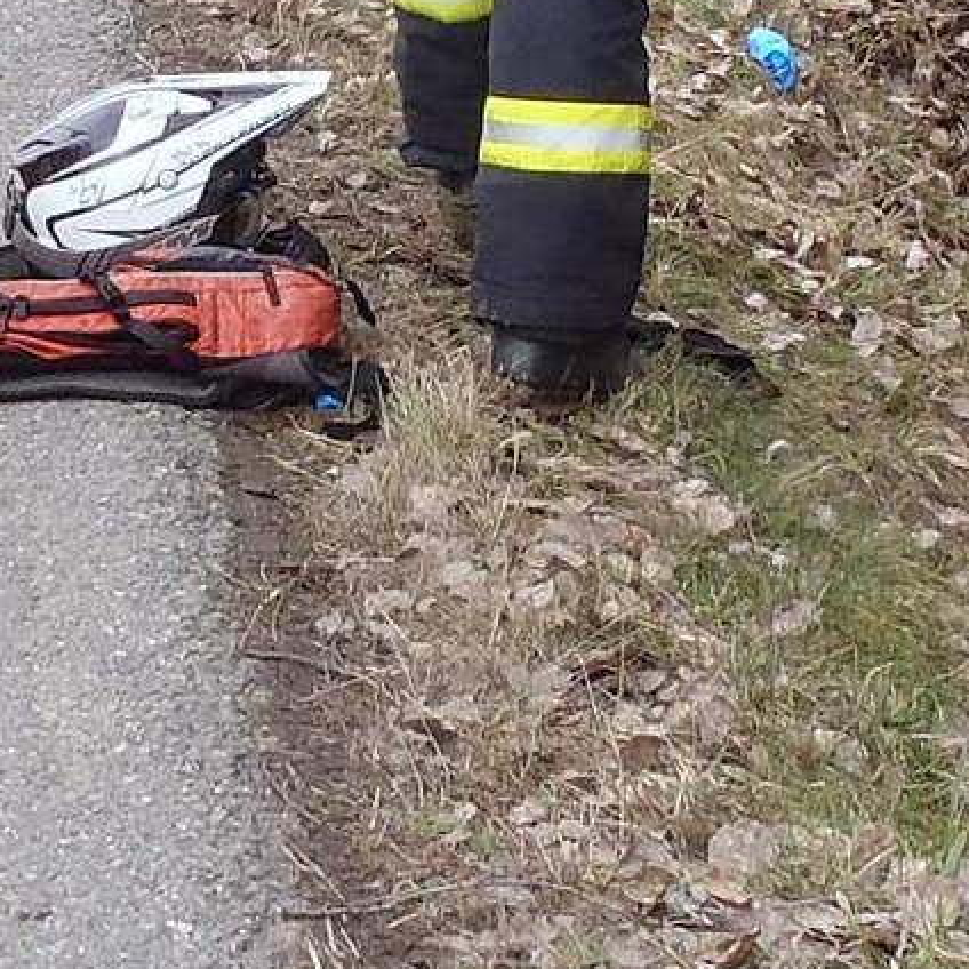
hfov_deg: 15.6
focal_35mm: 109
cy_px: -479
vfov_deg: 14.9
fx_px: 3452
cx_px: -41
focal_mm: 5
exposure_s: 1/60
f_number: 3.9
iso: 80
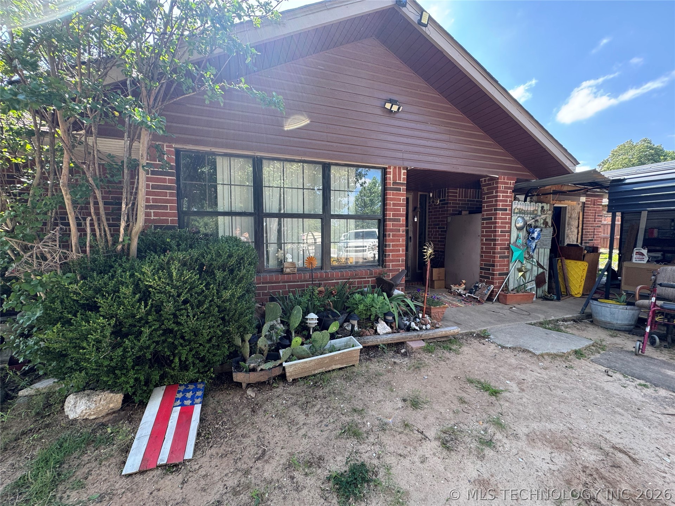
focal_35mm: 14
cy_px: 253
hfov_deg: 102.1
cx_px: 338
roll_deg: +0.3
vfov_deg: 85.7
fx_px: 273
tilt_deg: -3.4
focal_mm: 2.22
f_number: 2.2
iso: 40
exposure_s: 1/122
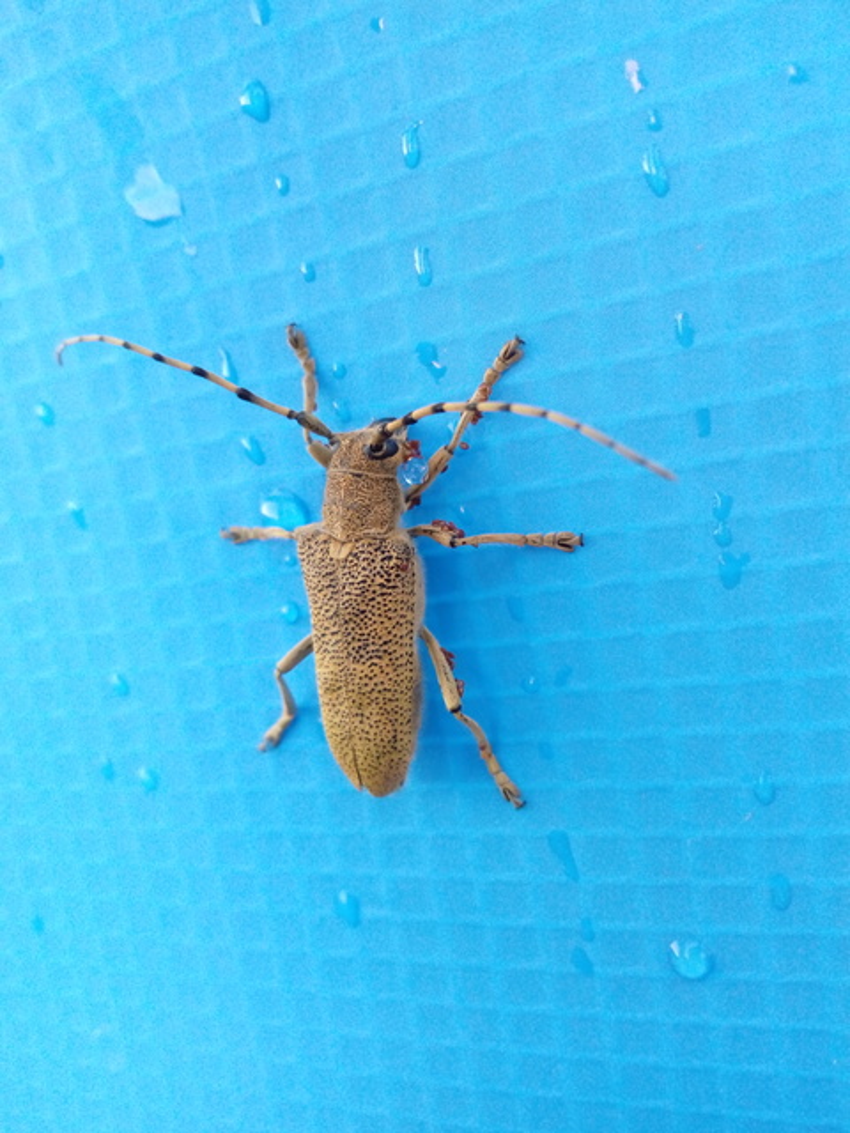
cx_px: 425
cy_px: 566
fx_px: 884
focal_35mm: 27
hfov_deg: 51.4
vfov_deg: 65.3
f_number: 2
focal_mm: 3.5
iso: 288
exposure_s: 1/100
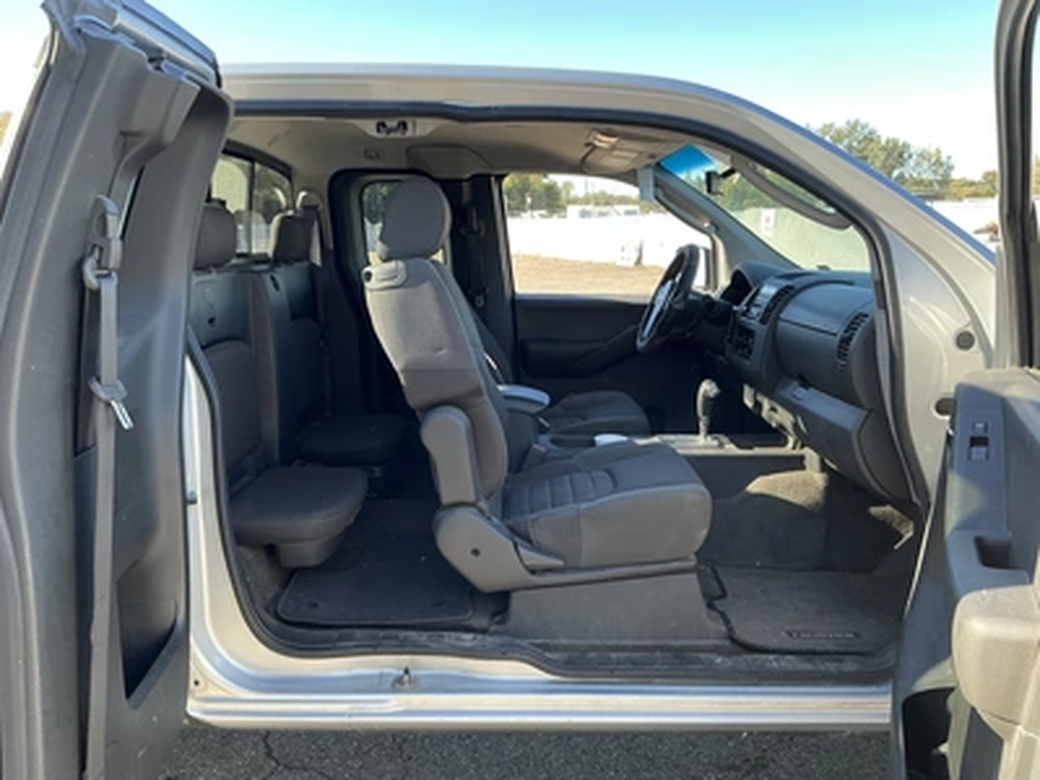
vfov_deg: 49.7
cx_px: 520
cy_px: 390
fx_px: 841
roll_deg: +2.6
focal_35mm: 28
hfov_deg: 63.4
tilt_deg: -10.5
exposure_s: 1/122
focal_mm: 3
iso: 20
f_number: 1.8
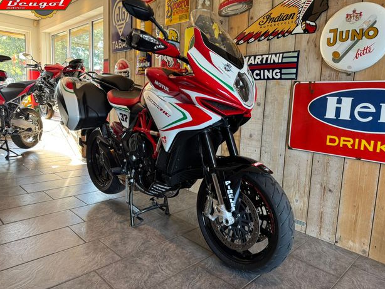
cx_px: 196
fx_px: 278
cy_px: 140
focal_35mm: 25
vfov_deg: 54.9
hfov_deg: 69.4
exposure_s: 1/100
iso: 200
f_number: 1.78
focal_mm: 6.76
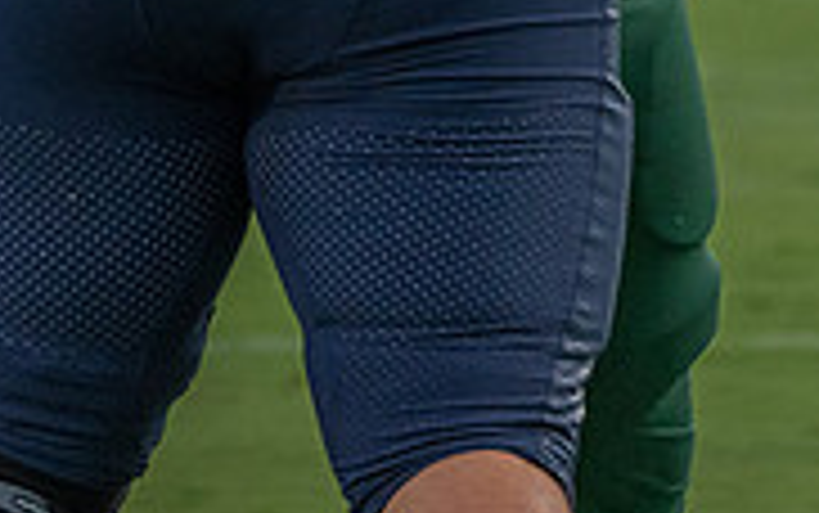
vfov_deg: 1.3
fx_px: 21977
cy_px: -639
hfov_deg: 2.1
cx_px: -115
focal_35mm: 984
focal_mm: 224
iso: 2000
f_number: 5.6
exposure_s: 1/1250
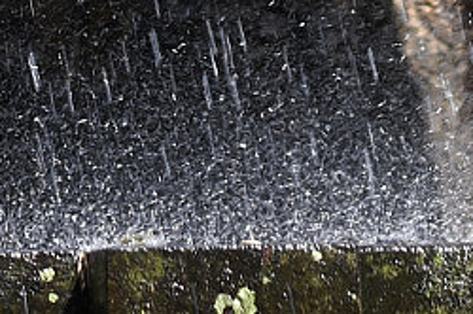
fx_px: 18908
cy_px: -408
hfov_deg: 1.4
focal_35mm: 1441
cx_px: -745
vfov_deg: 1.0
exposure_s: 1/250
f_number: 6.3
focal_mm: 150
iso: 180
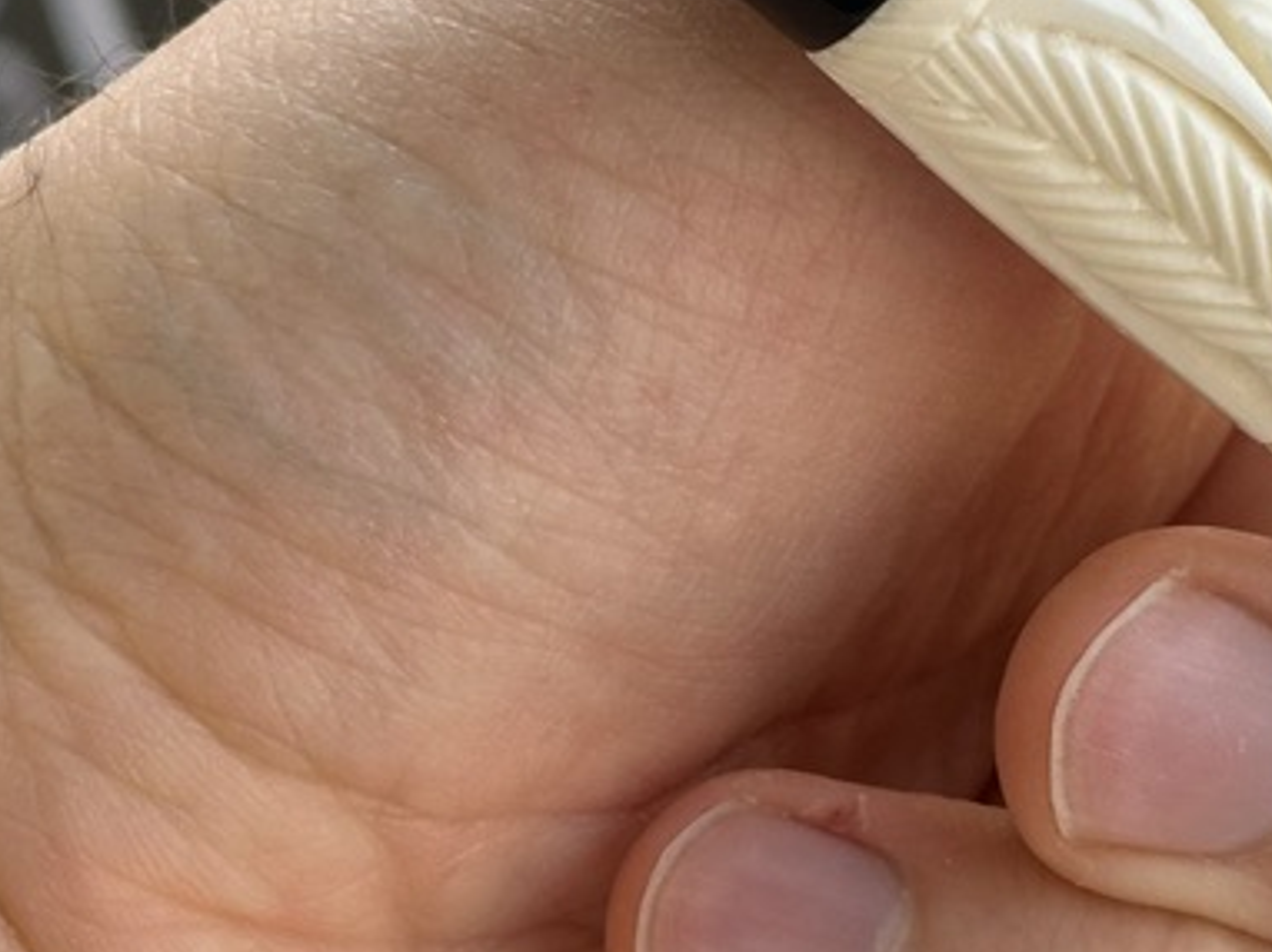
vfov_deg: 9.1
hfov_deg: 12.2
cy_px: -126
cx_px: 1049
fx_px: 5912
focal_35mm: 161
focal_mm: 6.86
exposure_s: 1/612
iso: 64
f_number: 1.78
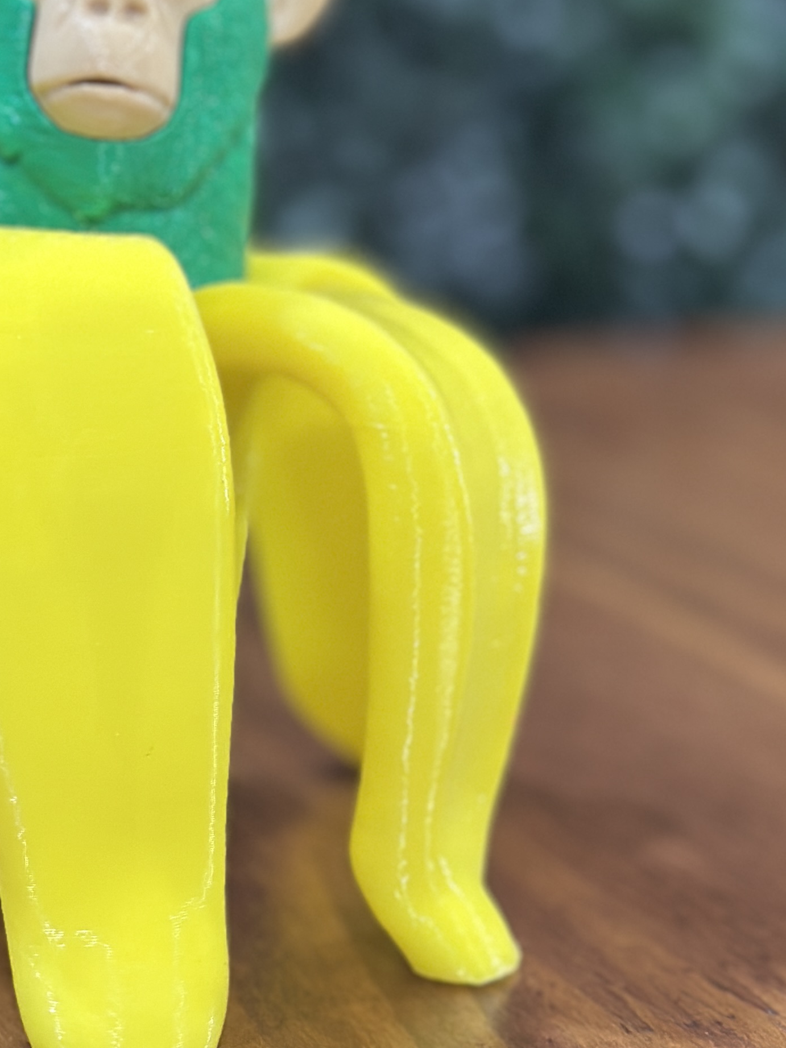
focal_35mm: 105
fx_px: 3179
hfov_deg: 14.0
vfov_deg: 18.4
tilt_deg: -5.3
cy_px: 69
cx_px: 67
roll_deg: +0.6
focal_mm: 6.86
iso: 320
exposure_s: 1/33
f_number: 1.78
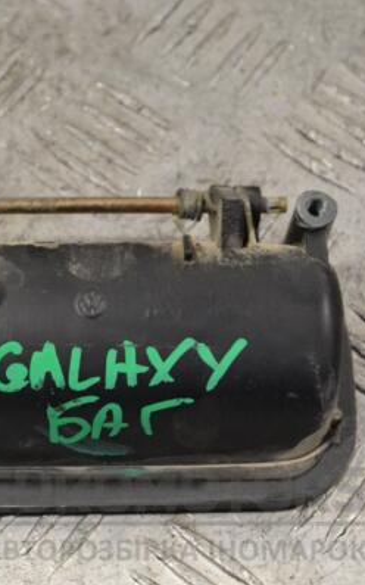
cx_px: -46
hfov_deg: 10.8
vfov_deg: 17.4
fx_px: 1911
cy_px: 293
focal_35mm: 120
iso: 3200
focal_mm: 52
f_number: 8
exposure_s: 1/250
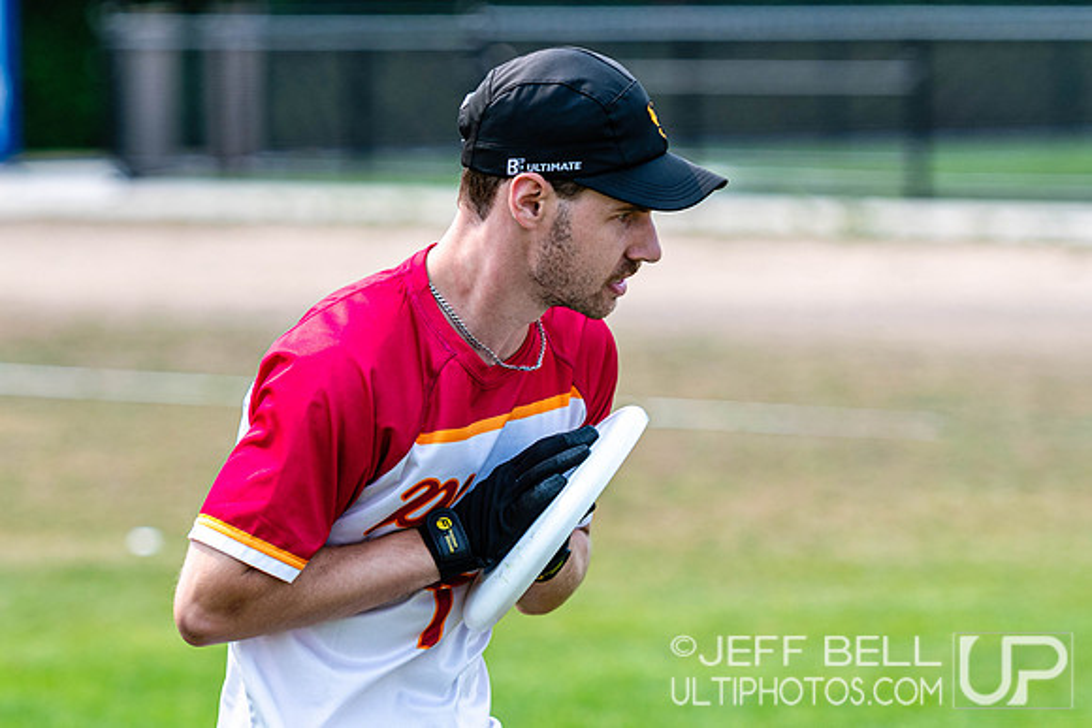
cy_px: 307
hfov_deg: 7.6
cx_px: 365
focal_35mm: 270
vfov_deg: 5.1
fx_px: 8187
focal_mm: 135
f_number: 3.2
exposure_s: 1/1250
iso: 125
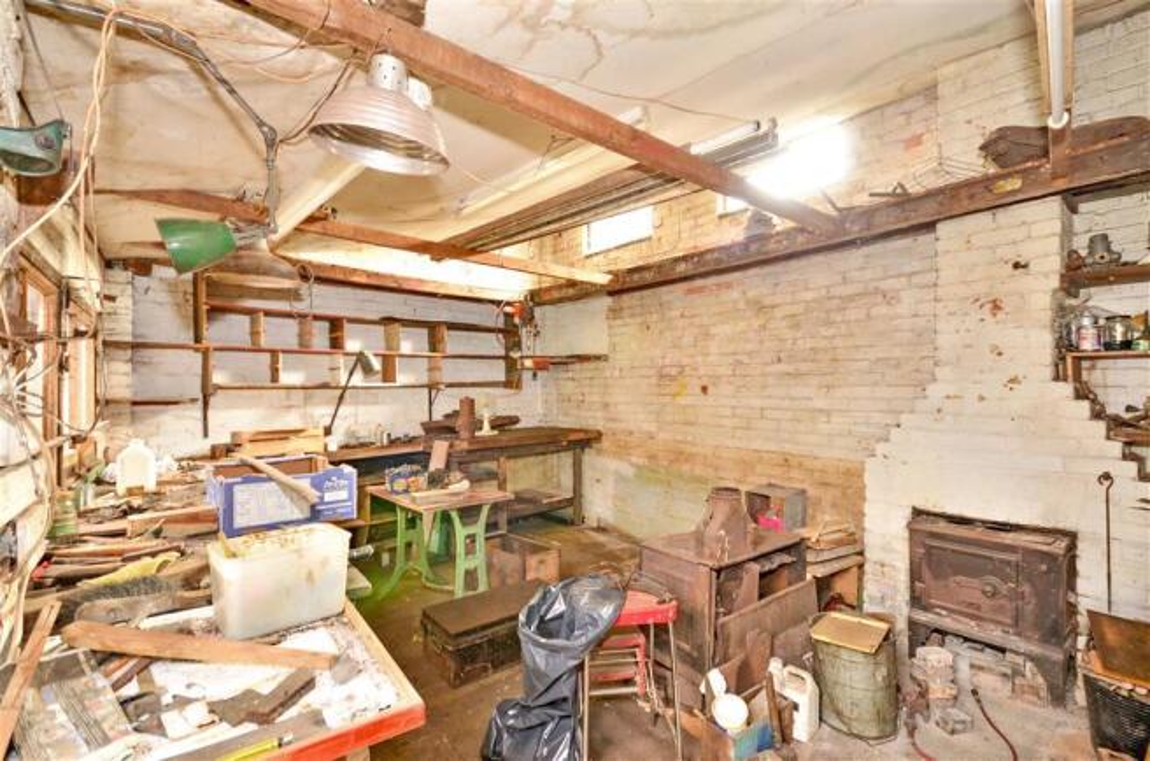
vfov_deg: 77.0
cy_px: 380
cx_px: 575
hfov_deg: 100.5
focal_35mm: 15
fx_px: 478
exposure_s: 1/10
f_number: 5
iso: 200
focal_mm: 10
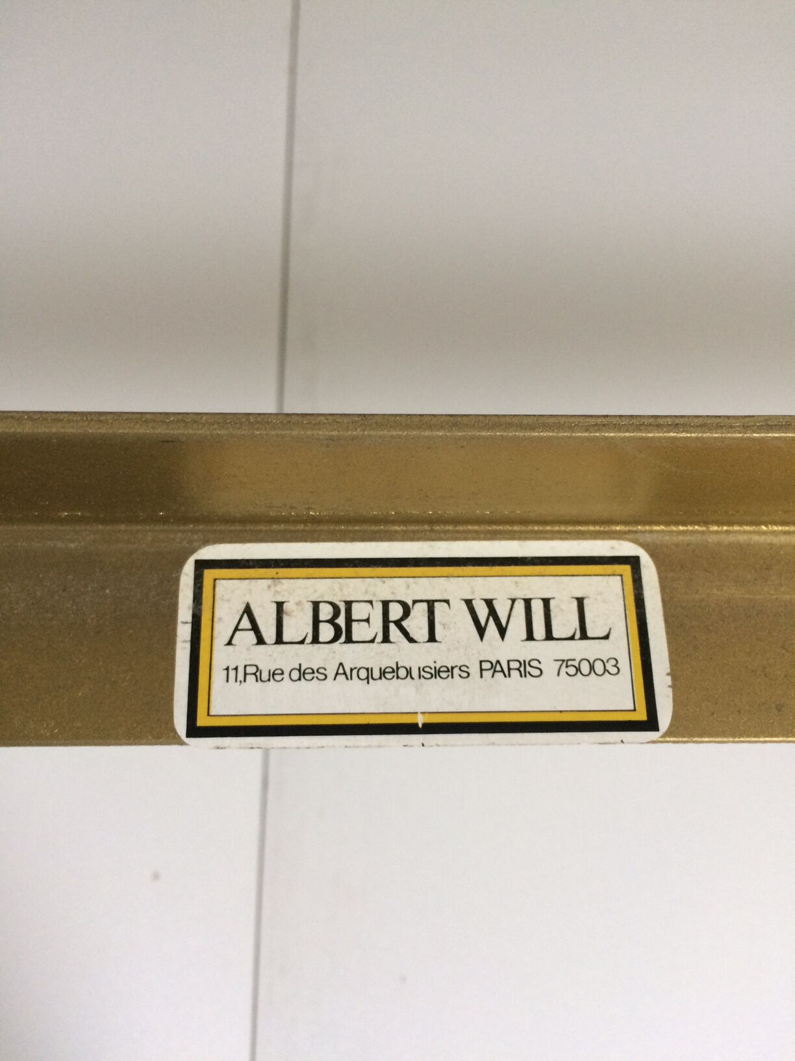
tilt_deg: -72.1
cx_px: 398
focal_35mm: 29
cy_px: 530
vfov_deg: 61.7
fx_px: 888
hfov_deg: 48.2
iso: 160
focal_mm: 4.15
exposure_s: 1/33
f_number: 2.2
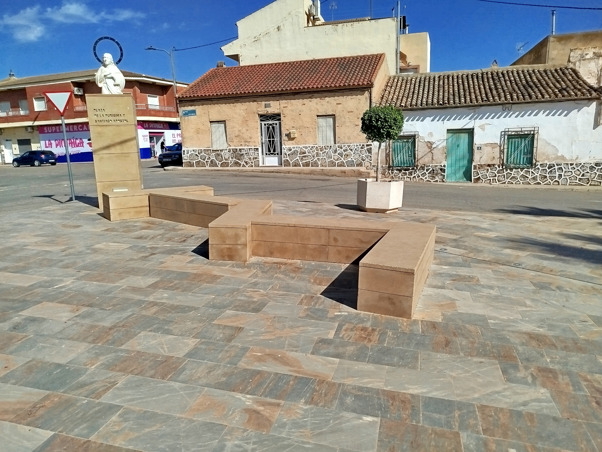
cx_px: 301
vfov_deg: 56.8
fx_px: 417
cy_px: 226
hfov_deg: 71.6
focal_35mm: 24
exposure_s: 1/1327
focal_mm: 5.31
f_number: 1.7
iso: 50
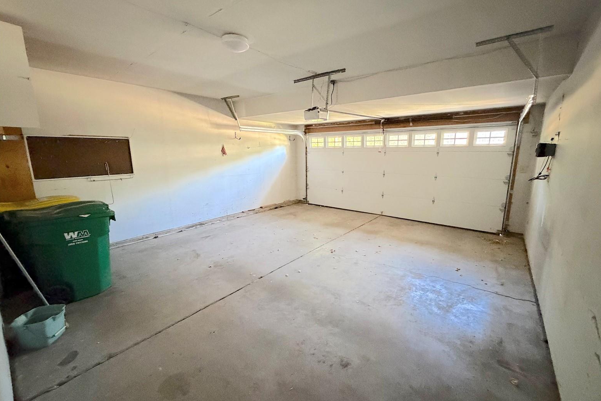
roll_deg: +0.9
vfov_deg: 77.3
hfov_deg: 100.4
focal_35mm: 15
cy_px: 195
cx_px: 308
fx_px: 250
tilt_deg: -9.6
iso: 1250
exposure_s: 1/40
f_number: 2.2
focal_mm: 2.22
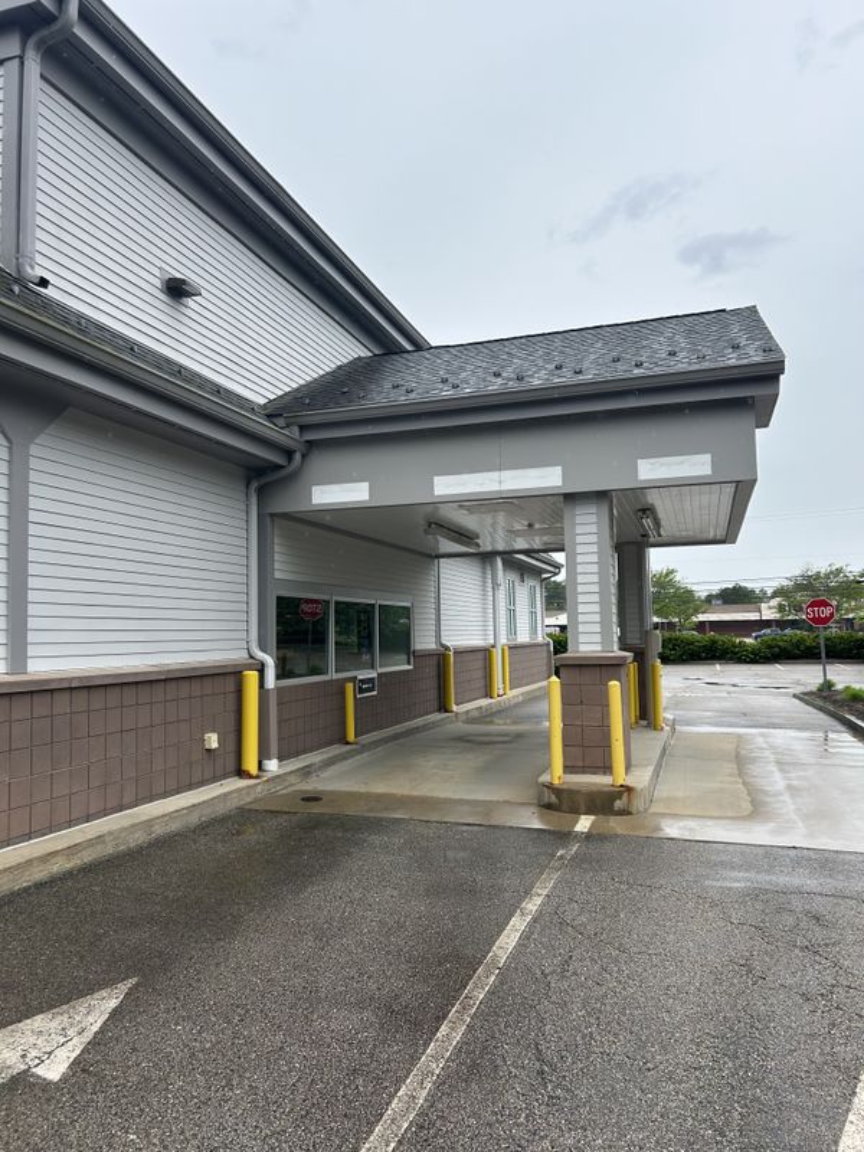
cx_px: 432
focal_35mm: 26
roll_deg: +1.9
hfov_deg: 53.1
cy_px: 576
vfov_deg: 67.3
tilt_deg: +3.5
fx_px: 865
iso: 50
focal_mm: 5.7
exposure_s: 1/917
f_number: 1.5
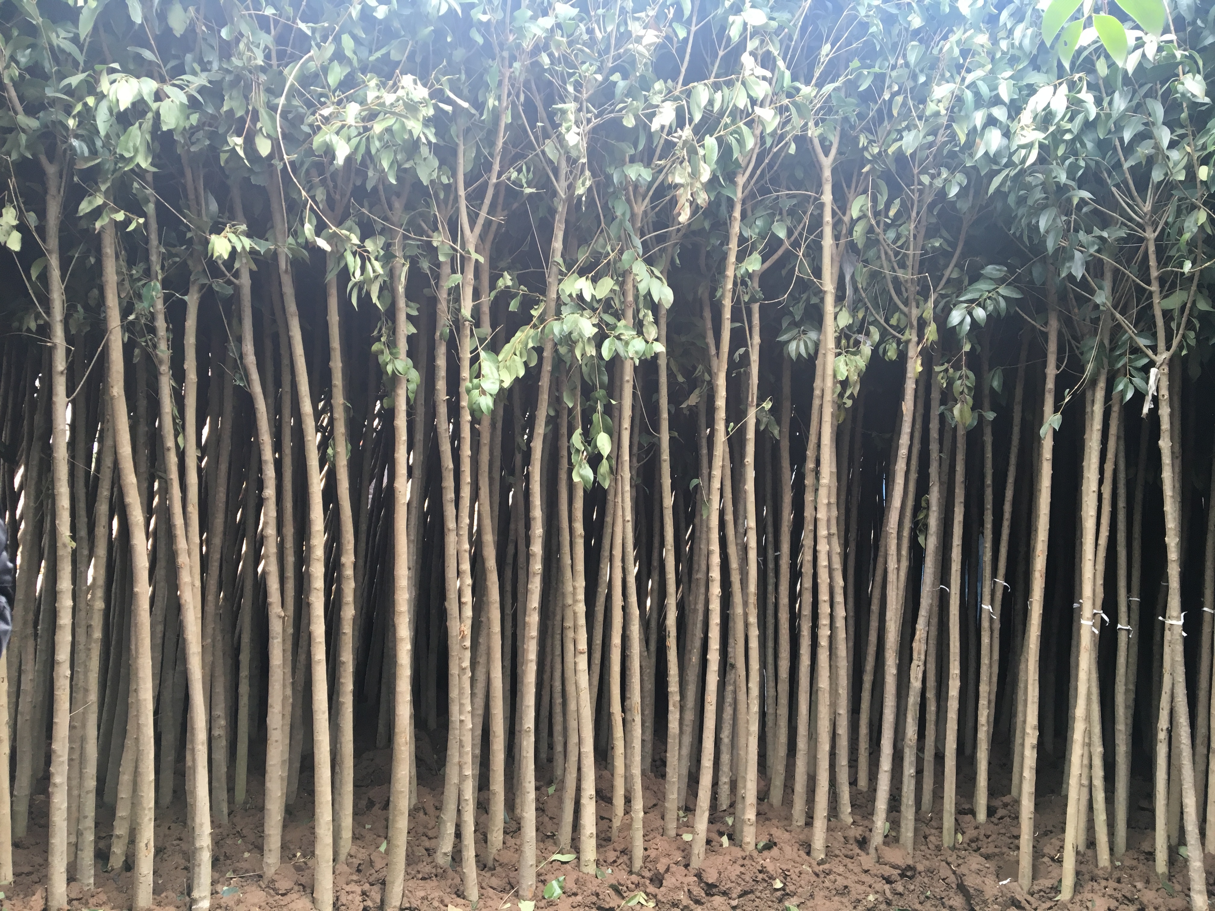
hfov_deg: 61.7
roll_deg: -3.2
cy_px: 456
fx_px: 1018
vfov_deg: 48.2
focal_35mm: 29
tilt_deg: +0.5
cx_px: 608
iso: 32
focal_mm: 4.15
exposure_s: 1/33
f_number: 2.2
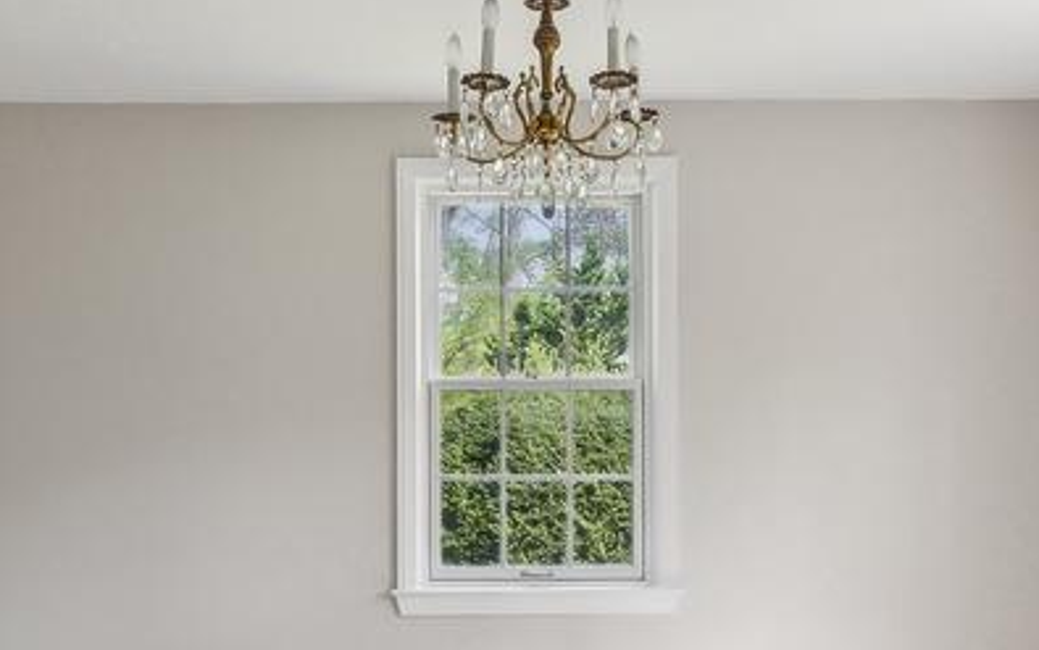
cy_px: 416
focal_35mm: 37
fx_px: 1048
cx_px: 671
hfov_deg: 52.0
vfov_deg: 34.2
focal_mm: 14
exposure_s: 1/13
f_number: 9
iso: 250
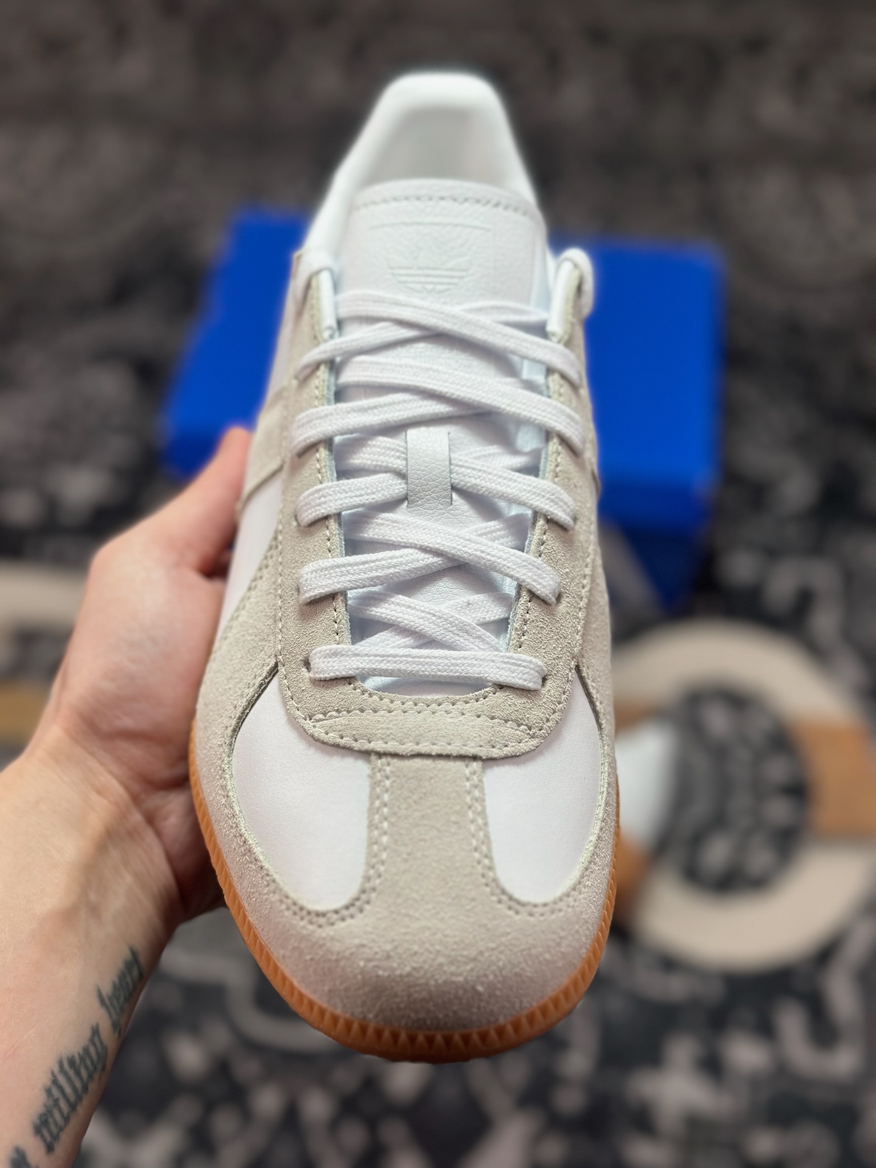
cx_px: 438
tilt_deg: -54.8
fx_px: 1620
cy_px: 584
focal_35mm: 48
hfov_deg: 30.3
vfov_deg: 39.7
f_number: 1.78
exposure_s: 1/1613
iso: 80
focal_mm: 6.86
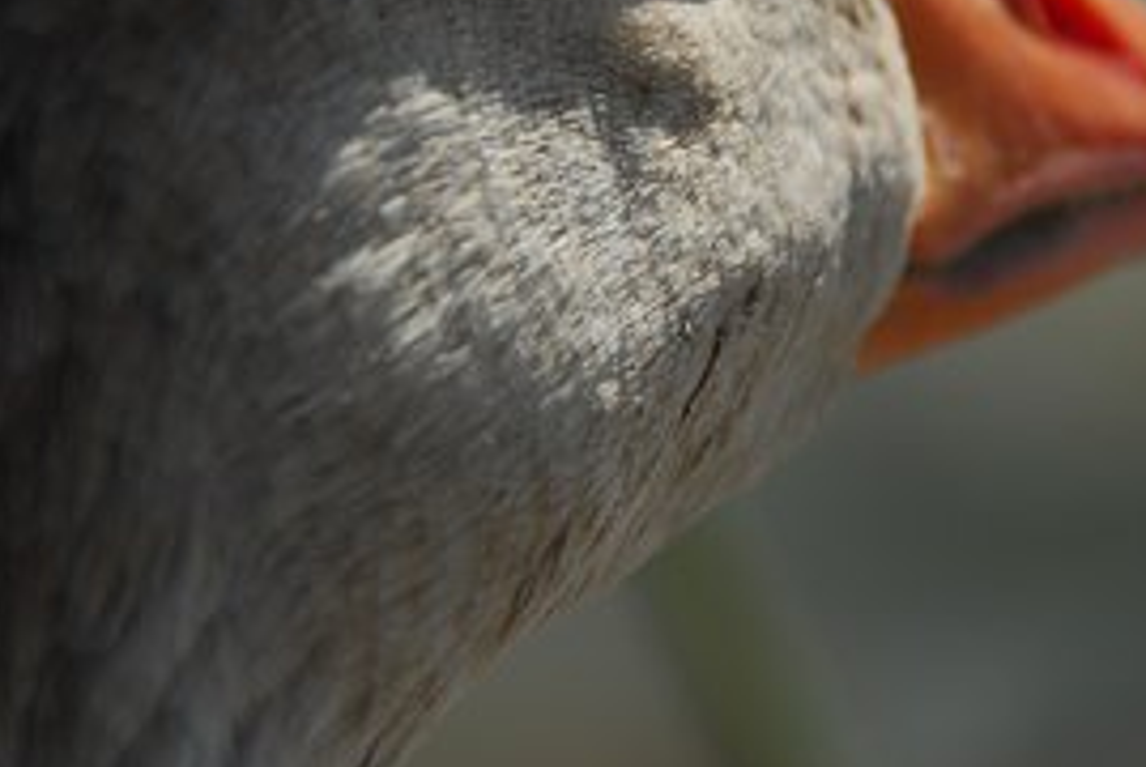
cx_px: 652
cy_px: 117
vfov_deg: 1.9
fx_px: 22785
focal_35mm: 715
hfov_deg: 2.9
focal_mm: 250
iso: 100
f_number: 6.3
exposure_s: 1/200
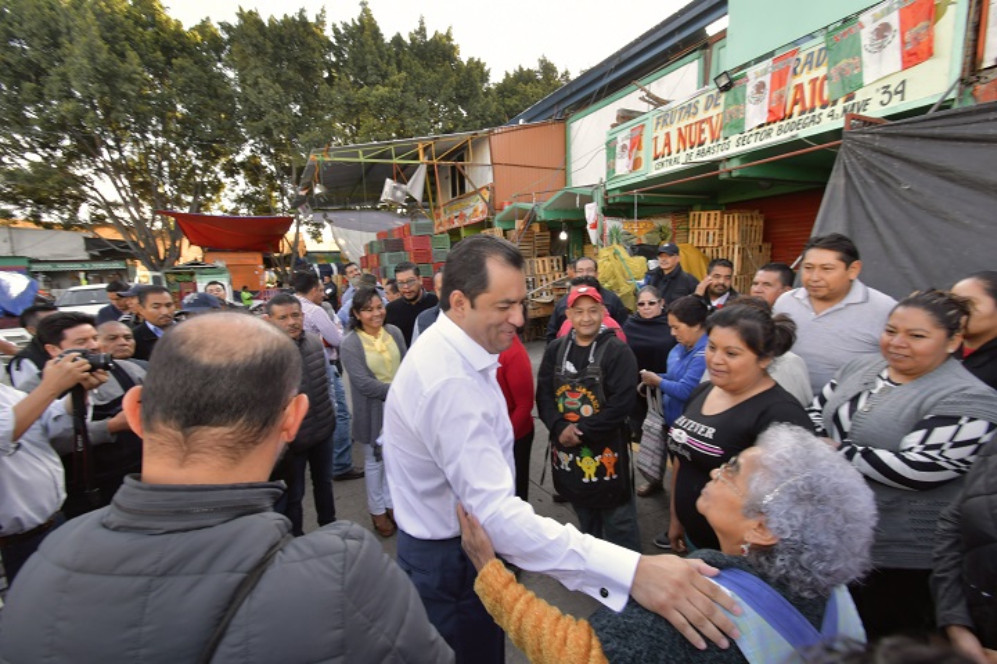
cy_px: 332
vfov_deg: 77.3
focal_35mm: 15
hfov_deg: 100.4
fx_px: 415
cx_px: 498
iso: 200
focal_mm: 10
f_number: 8
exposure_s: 1/80
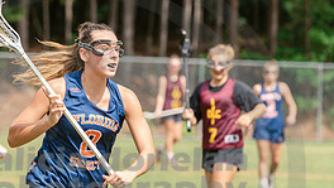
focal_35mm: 523
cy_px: 195
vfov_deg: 2.3
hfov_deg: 4.1
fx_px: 4636
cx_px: 20
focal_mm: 195
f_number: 4.5
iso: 250
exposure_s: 1/1250
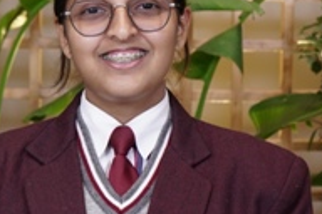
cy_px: 120
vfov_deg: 10.9
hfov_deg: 16.3
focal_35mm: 126
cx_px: 158
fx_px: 1127
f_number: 4
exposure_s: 1/80
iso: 320
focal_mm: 36
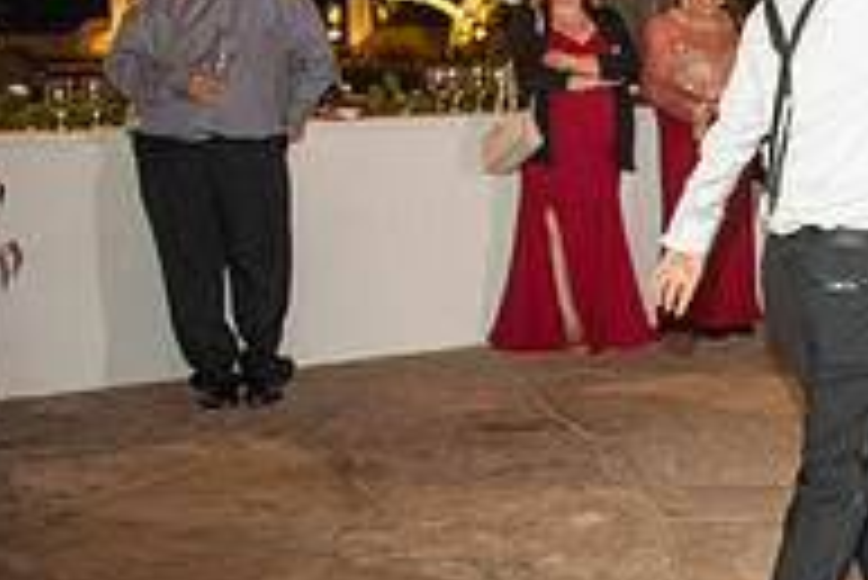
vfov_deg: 18.9
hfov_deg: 23.1
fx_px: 1737
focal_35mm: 72
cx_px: 1277
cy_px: 205
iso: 1250
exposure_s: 1/125
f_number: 2.8
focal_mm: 24
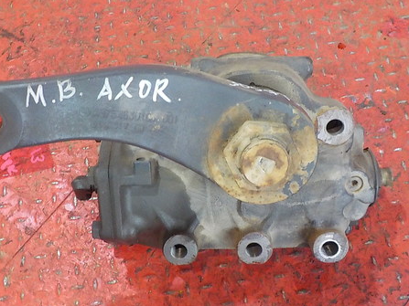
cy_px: 142
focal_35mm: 43
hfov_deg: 43.8
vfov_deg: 33.6
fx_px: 508
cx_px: 176
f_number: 3.3
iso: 400
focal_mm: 4.1
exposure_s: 1/20
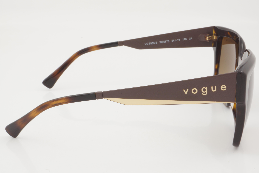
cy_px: 86
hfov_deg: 27.0
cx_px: 130
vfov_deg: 18.2
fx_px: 540
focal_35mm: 75
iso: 100
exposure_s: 1/2
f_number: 32
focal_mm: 50
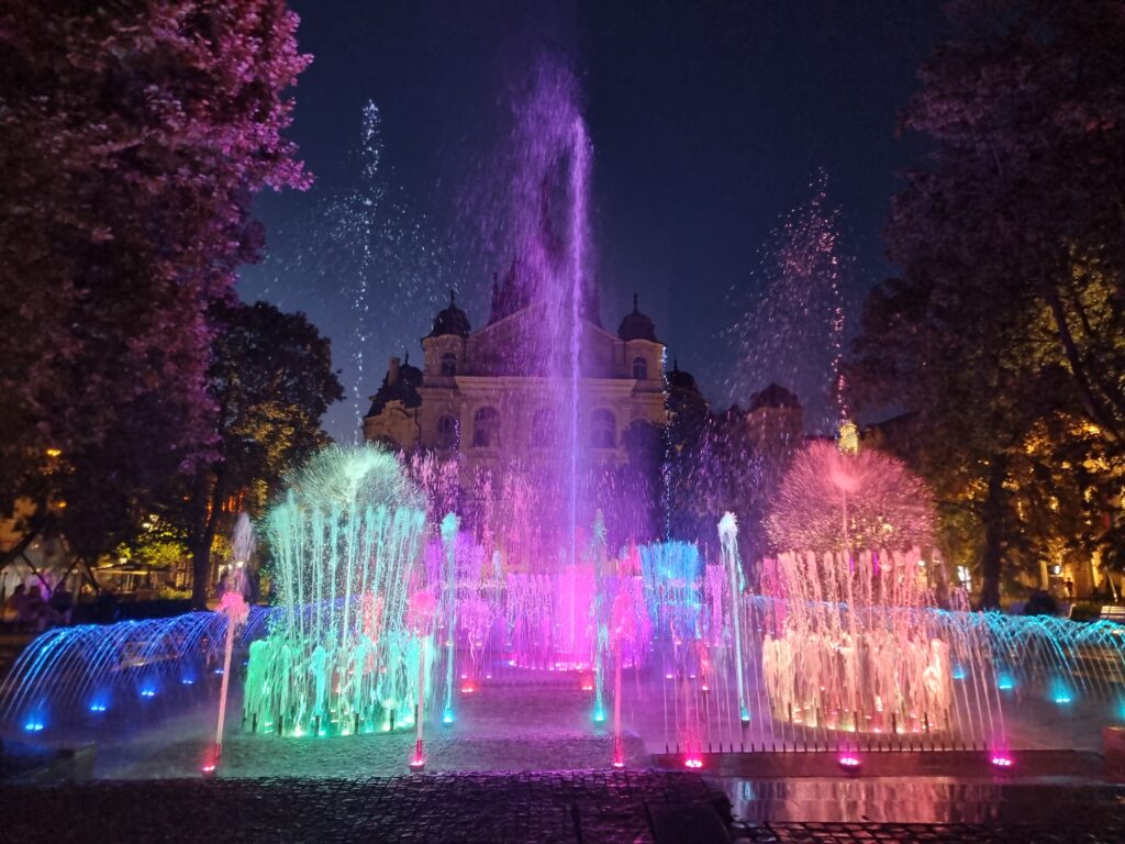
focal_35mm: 24
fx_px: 780
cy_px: 422
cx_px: 562
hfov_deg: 71.6
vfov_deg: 56.8
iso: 640
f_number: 1.8
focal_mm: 6.7
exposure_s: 1/50
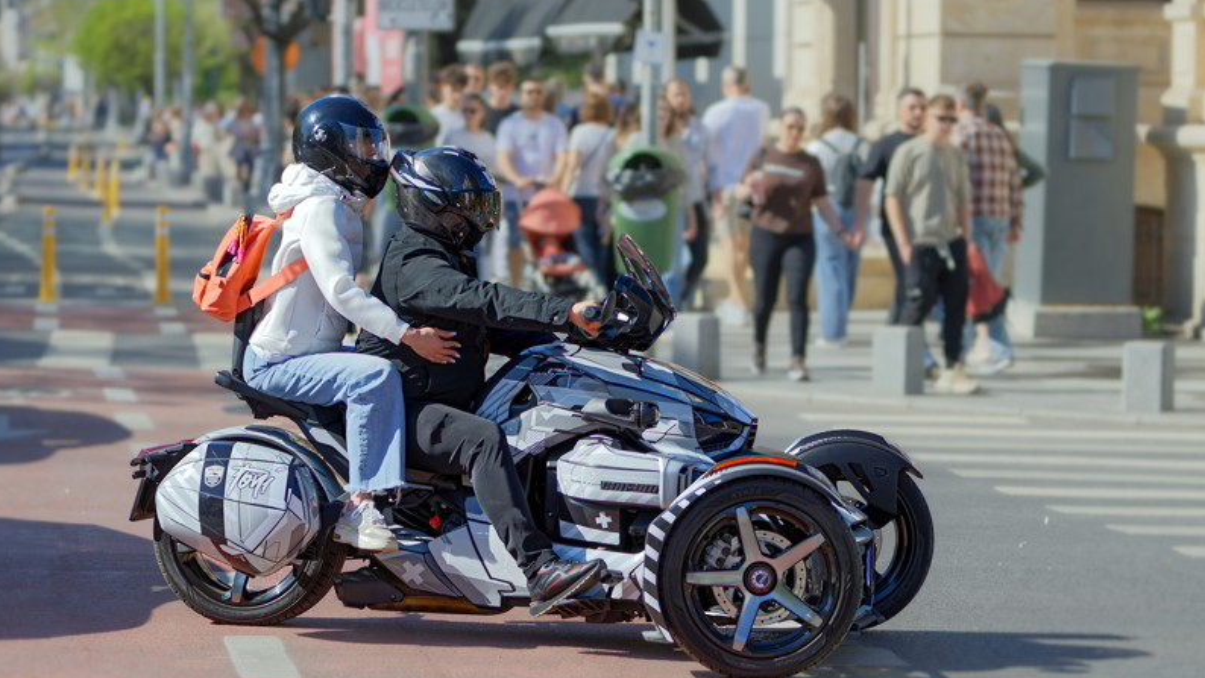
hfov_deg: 16.0
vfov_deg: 9.1
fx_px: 4282
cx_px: 599
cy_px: 319
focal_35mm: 134
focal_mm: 85
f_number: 2.2
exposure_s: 1/3200
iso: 100
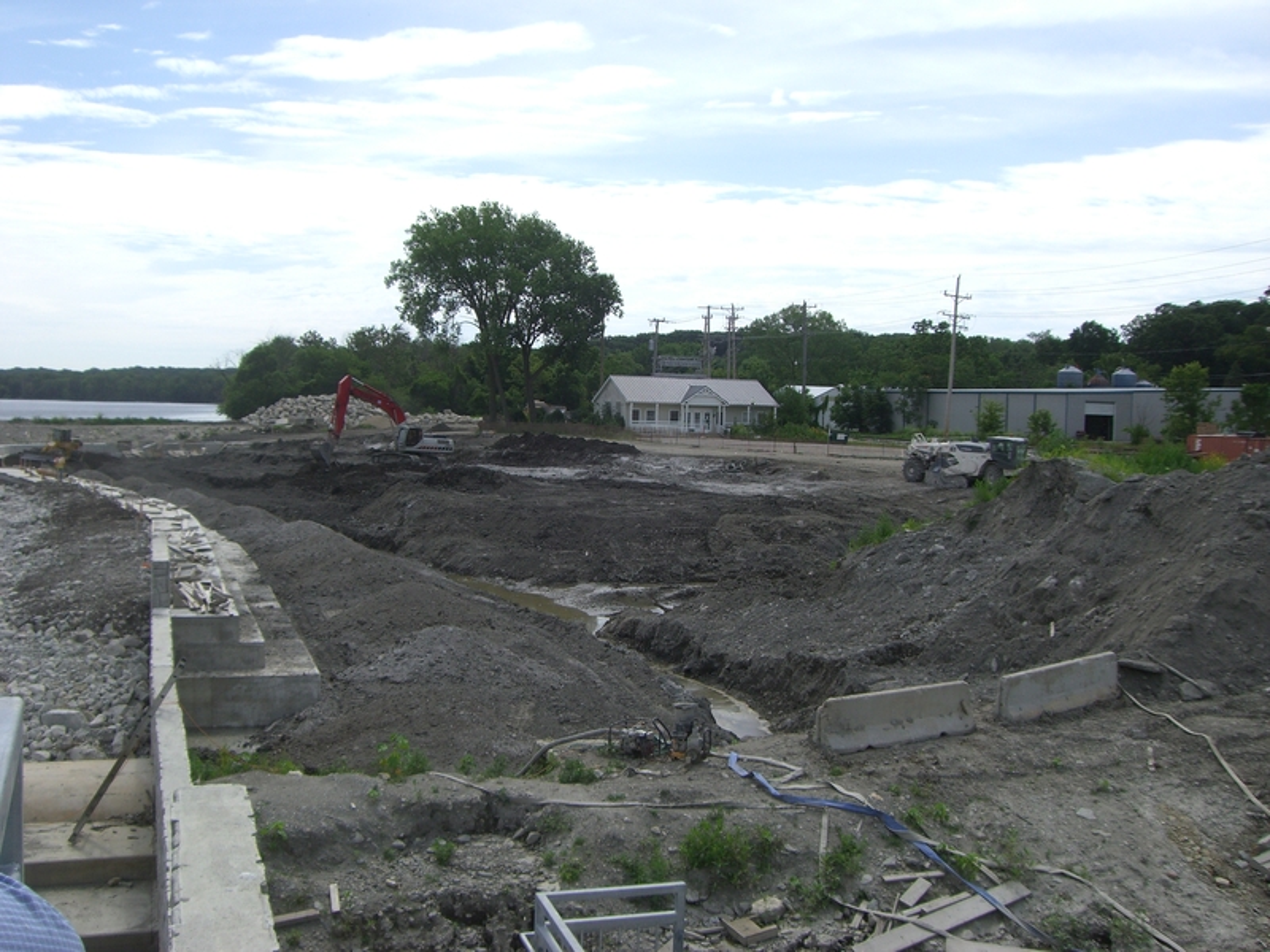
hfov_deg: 49.0
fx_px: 1394
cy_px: 476
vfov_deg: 37.7
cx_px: 635
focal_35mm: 38
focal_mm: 6.2
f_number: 4.3
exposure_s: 1/800
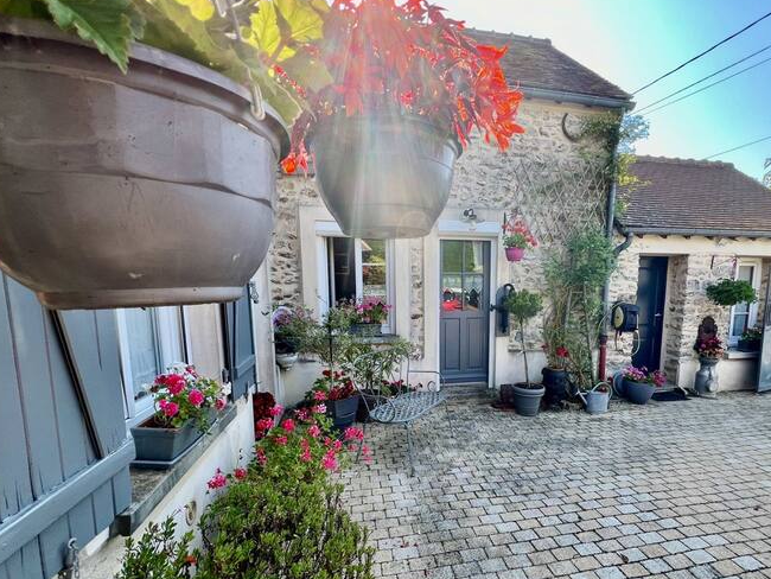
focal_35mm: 16
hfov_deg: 93.9
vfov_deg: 77.5
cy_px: 338
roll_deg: +0.1
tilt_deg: -7.9
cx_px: 439
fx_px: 356
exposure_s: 1/240
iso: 32
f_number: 1.8
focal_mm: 1.57
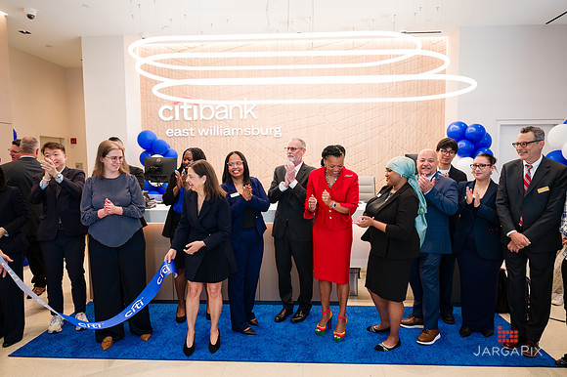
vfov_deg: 52.5
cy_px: 188
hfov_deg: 73.1
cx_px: 284
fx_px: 383
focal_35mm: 24
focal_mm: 24
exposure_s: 1/200
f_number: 4
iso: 800
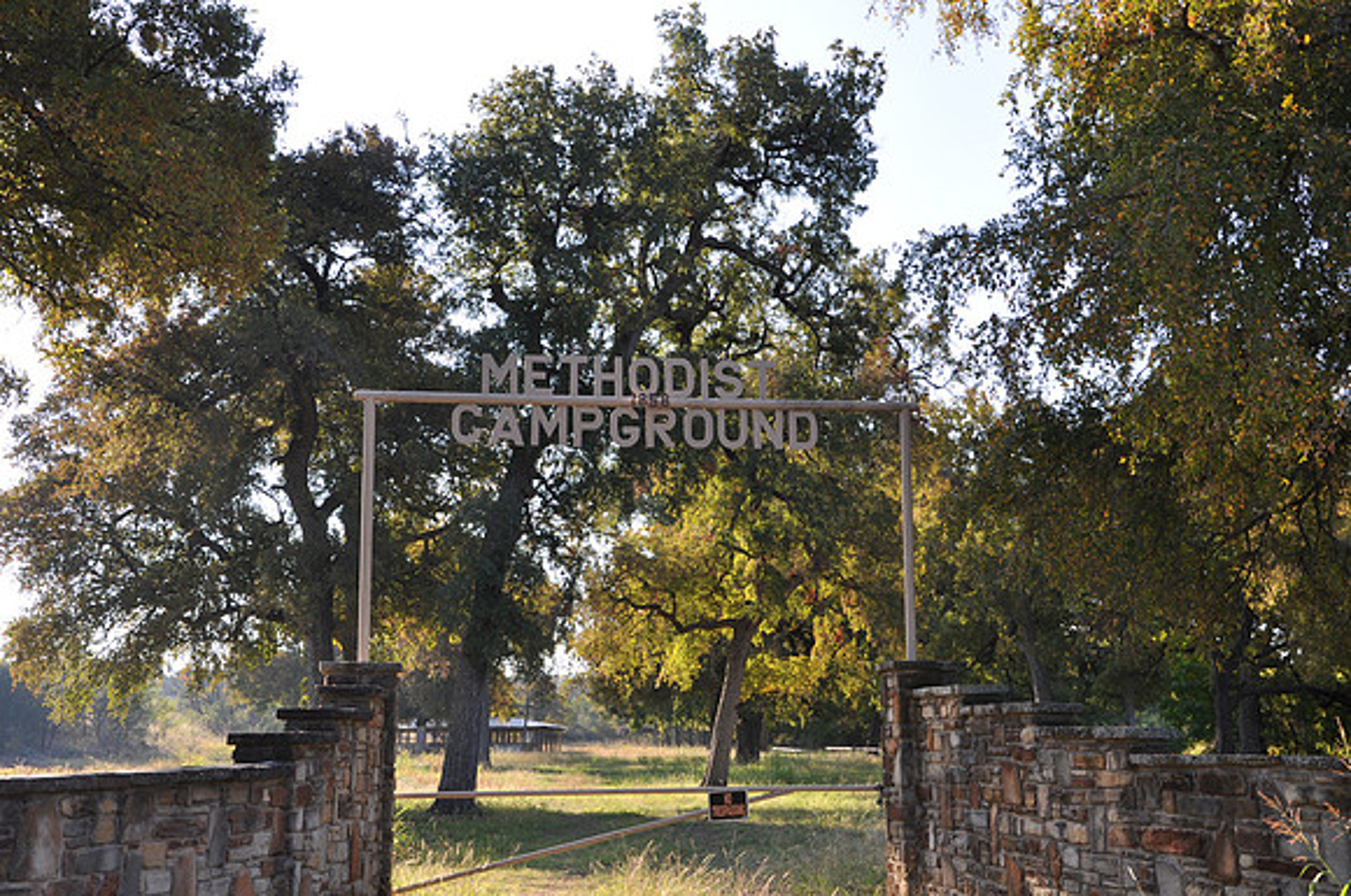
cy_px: 448
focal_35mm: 45
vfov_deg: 29.8
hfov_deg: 43.7
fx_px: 1686
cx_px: 676
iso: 200
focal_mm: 30
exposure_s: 1/60
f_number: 8
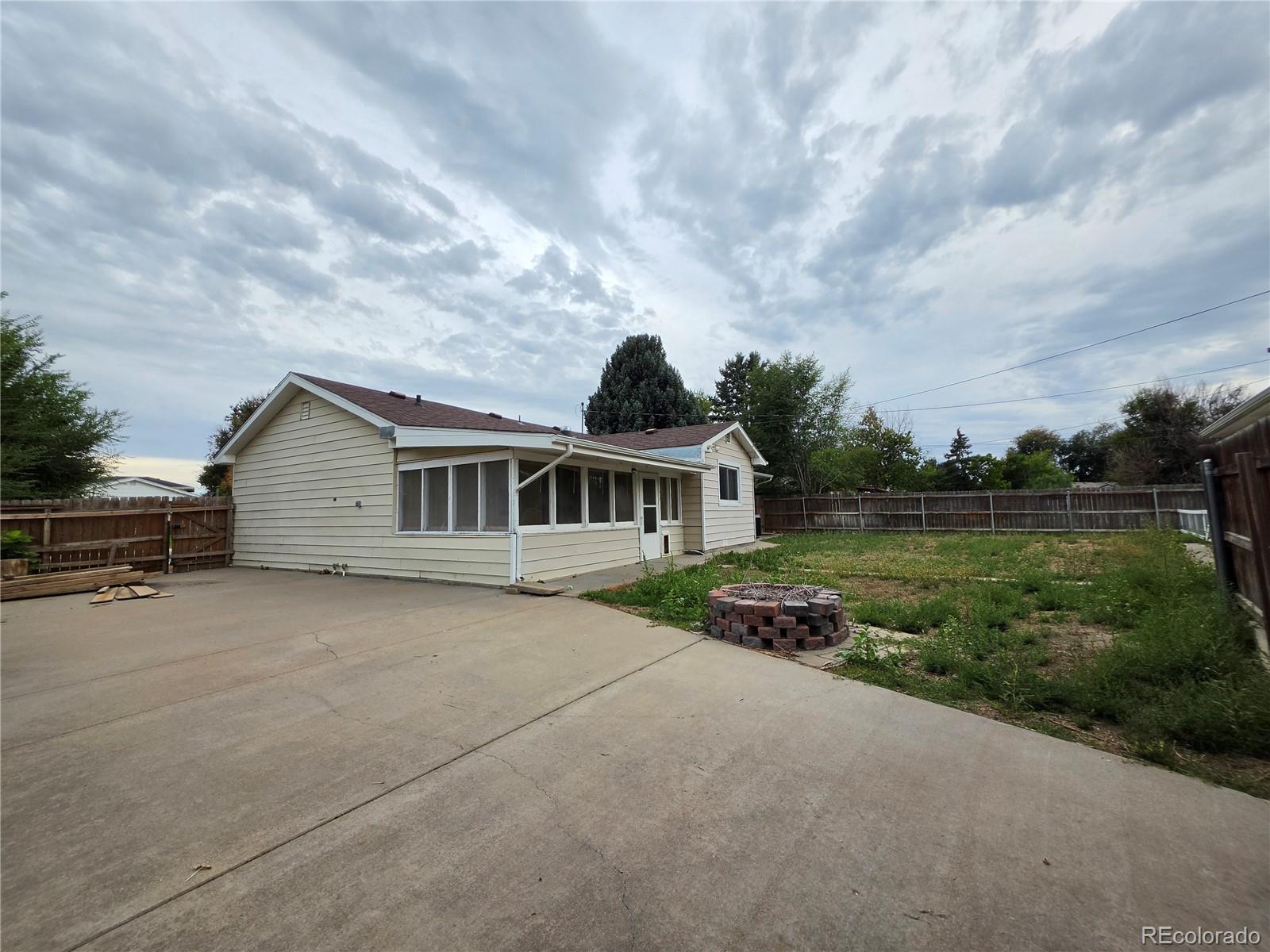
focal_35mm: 13
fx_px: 477
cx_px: 635
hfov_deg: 106.2
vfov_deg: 89.9
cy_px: 476
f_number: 1.9
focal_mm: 2.2
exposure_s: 1/270
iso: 32
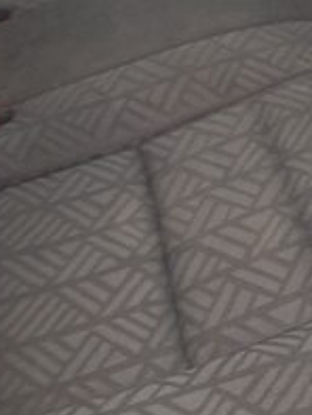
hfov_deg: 17.6
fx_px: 996
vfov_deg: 21.8
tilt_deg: -28.2
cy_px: -84
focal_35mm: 83
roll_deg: -4.3
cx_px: 266
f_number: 2.4
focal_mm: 4.12
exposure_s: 1/24
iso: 50
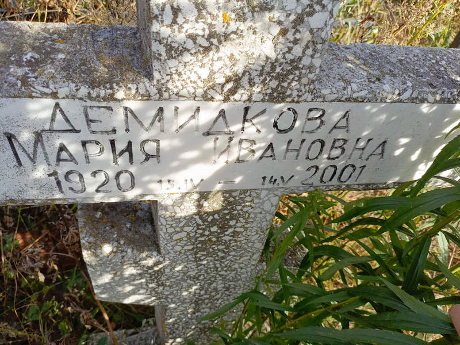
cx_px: 230
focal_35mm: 25
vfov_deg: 54.9
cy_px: 172
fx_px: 332
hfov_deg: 69.4
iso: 110
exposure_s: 1/309
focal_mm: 4.76
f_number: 1.69
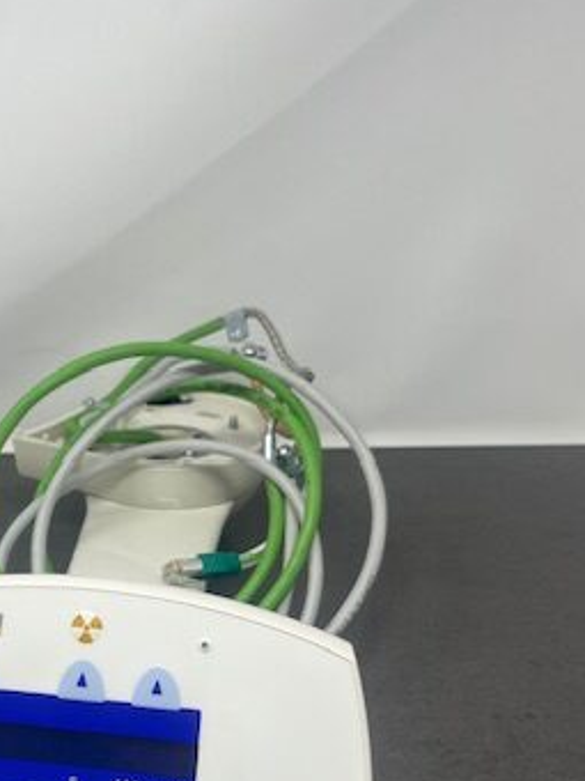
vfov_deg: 38.2
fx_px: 1104
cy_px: 554
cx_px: 92
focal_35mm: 49
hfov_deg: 28.8
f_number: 1.6
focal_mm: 5.1
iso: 40
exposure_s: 1/165
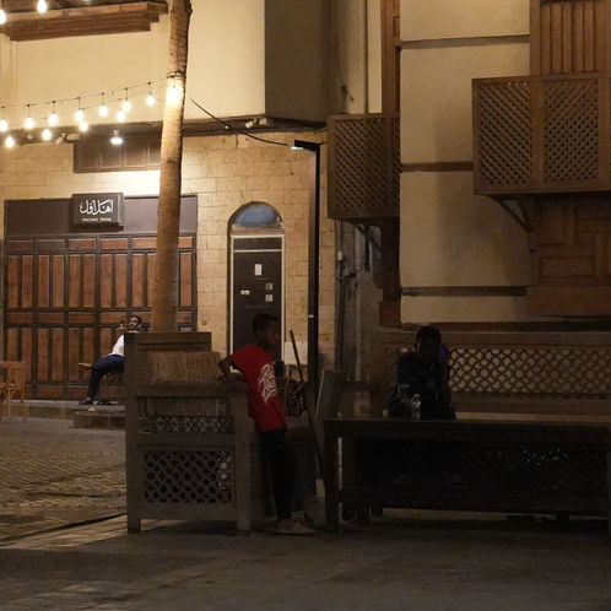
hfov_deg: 11.0
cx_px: -285
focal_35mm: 153
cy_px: 17
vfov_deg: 11.3
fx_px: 3055
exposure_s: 1/400
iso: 12800
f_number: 4
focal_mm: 56
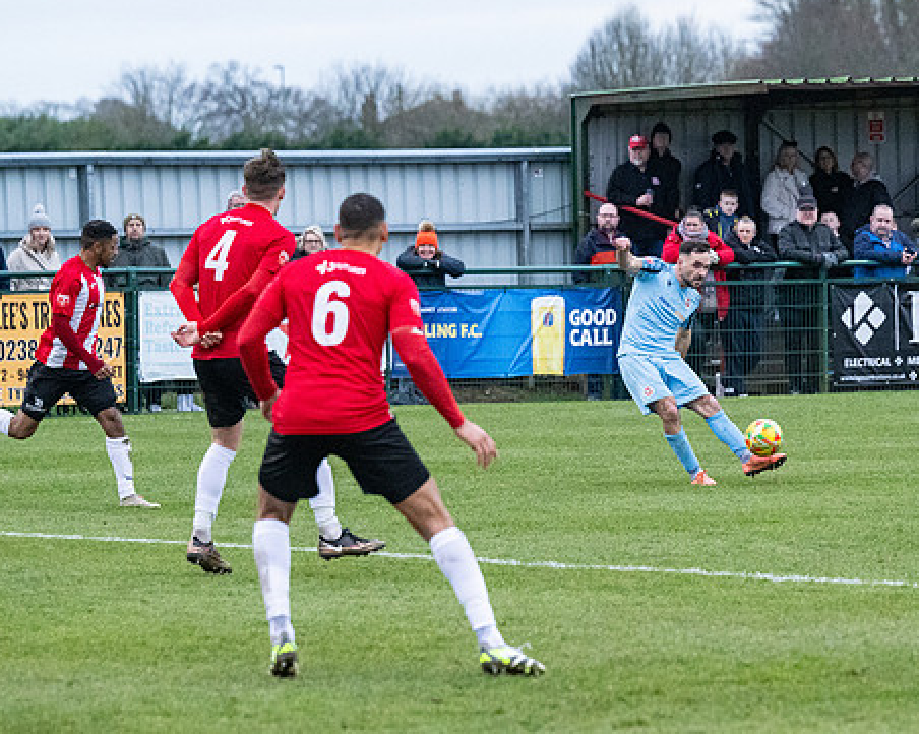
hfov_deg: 7.2
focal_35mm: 268
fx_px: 7285
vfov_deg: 5.8
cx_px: 717
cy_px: 297
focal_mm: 140
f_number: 4
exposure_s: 1/1250
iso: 4000
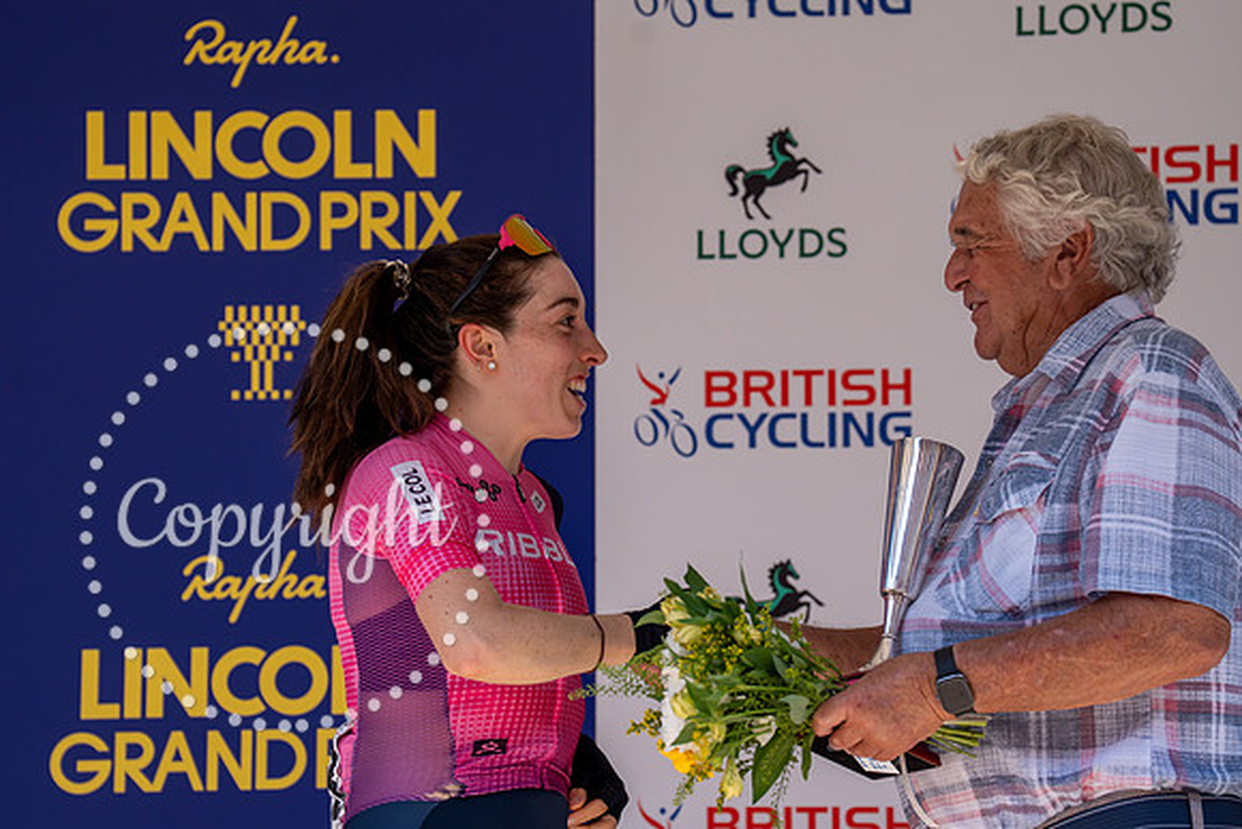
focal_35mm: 187
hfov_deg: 11.0
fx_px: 6464
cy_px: 414
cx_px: 621
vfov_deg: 7.3
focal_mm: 185
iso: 400
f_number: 4
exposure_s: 1/1000
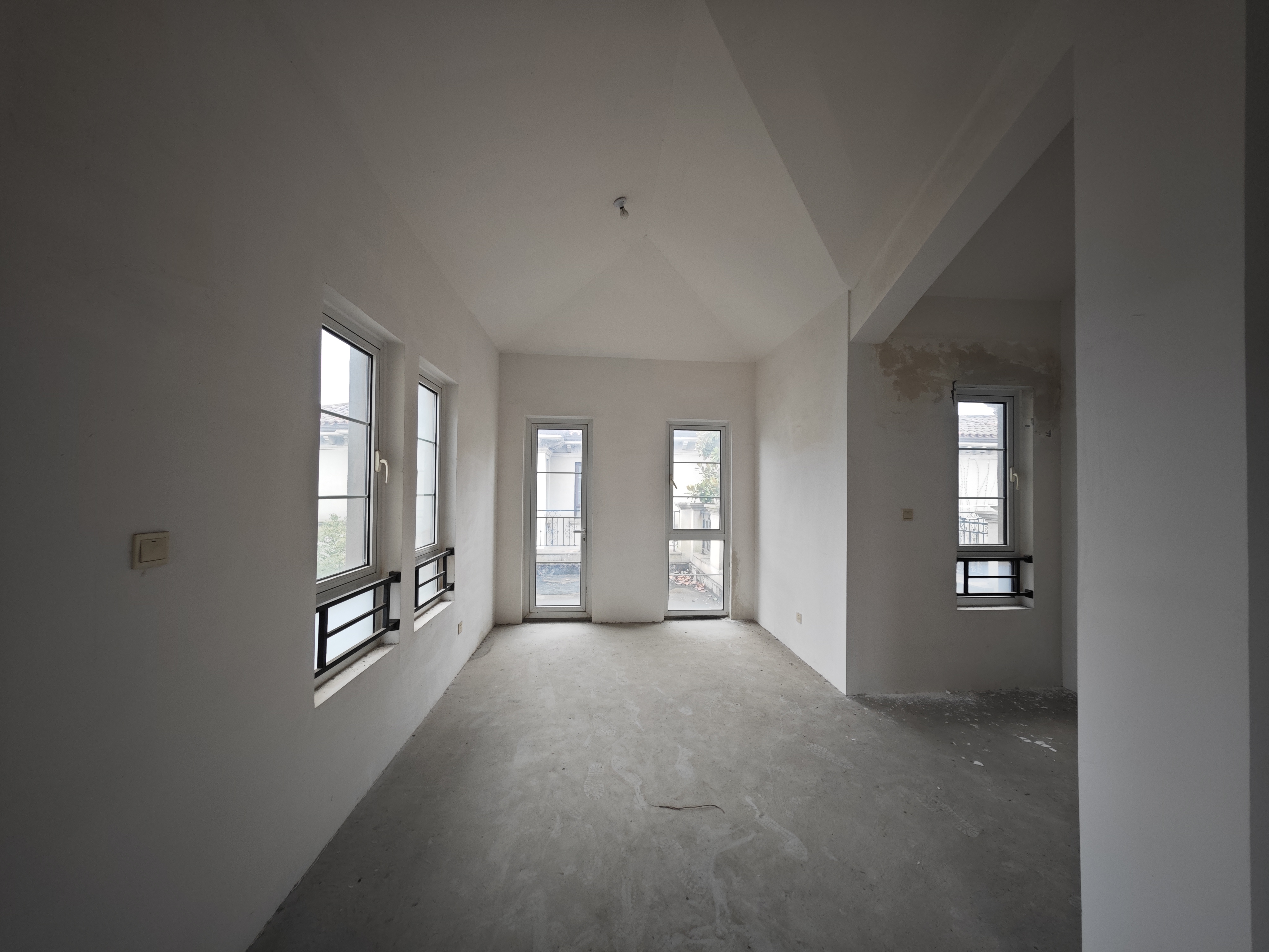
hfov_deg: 110.5
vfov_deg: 94.5
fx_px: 440
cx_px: 634
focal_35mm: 12
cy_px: 476
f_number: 1.8
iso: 50
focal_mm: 2.03
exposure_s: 1/51.1
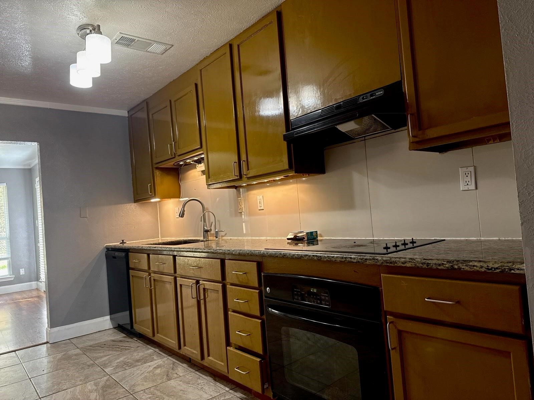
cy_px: 200
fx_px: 370
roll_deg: +4.1
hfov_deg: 71.6
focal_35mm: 24
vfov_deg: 56.8
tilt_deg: +3.0
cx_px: 267
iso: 250
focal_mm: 6.76
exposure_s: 1/60
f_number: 1.78
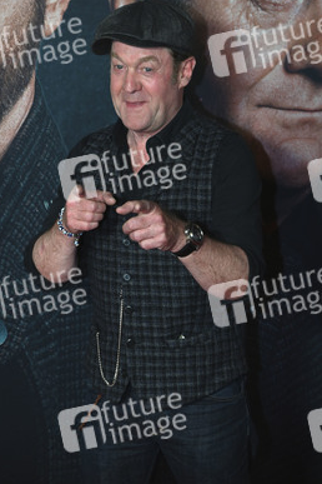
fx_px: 1288
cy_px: 235
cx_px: 159
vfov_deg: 21.2
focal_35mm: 96
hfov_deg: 14.3
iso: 1250
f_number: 6.3
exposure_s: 1/100
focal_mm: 93
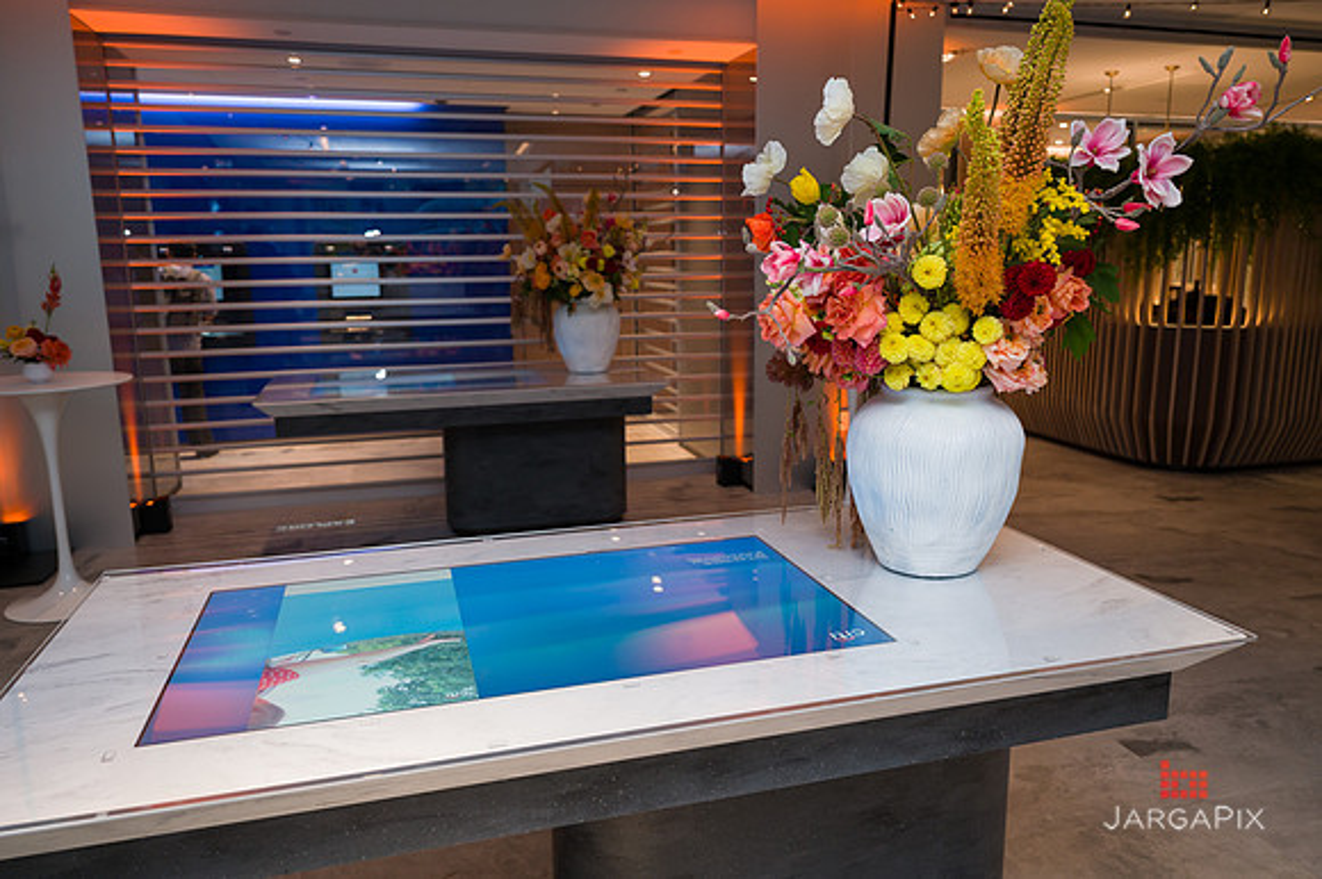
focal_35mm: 27
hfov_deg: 67.3
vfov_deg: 47.8
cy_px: 447
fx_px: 993
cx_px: 671
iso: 400
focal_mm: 25.5
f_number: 3.2
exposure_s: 1/160
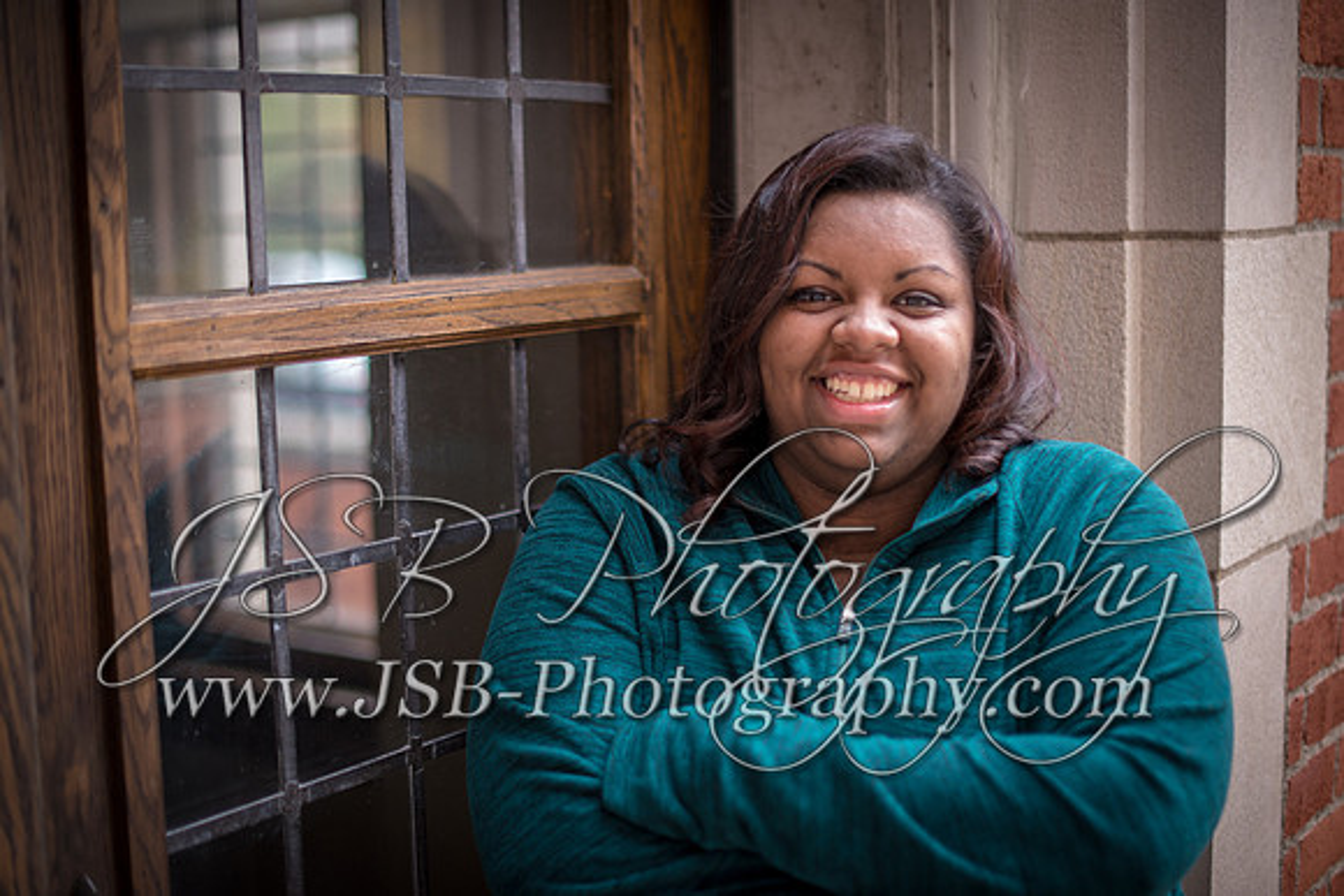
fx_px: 1867
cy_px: 448
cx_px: 672
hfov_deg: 39.6
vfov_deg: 27.0
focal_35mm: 50
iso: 800
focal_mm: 50
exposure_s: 1/40
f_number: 1.4
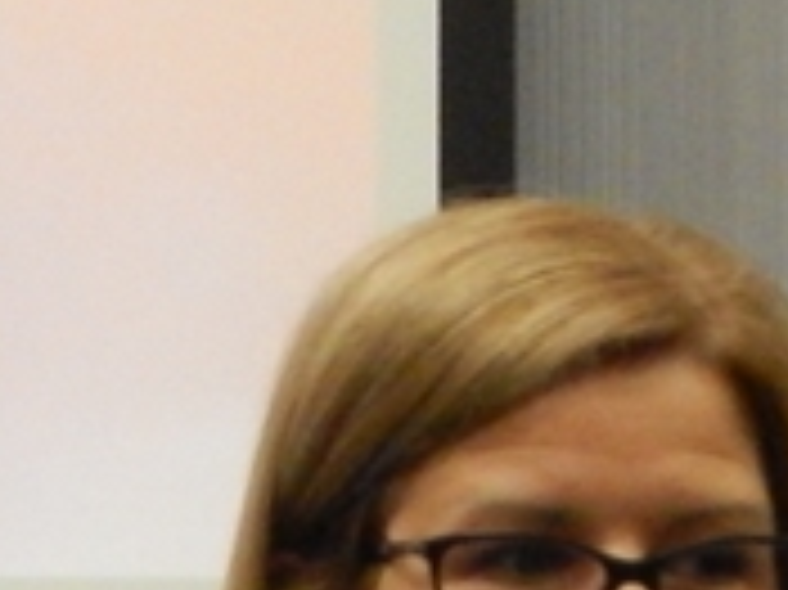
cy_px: 730
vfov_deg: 5.3
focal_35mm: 280
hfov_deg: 6.9
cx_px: -635
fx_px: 6370
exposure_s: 1/100
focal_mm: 8.6
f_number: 3.7
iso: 800
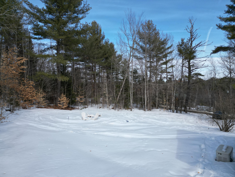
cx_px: 118
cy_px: 88
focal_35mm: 24
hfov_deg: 71.6
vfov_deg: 56.8
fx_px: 163
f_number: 1.7
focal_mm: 6.72
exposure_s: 1/2500
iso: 120
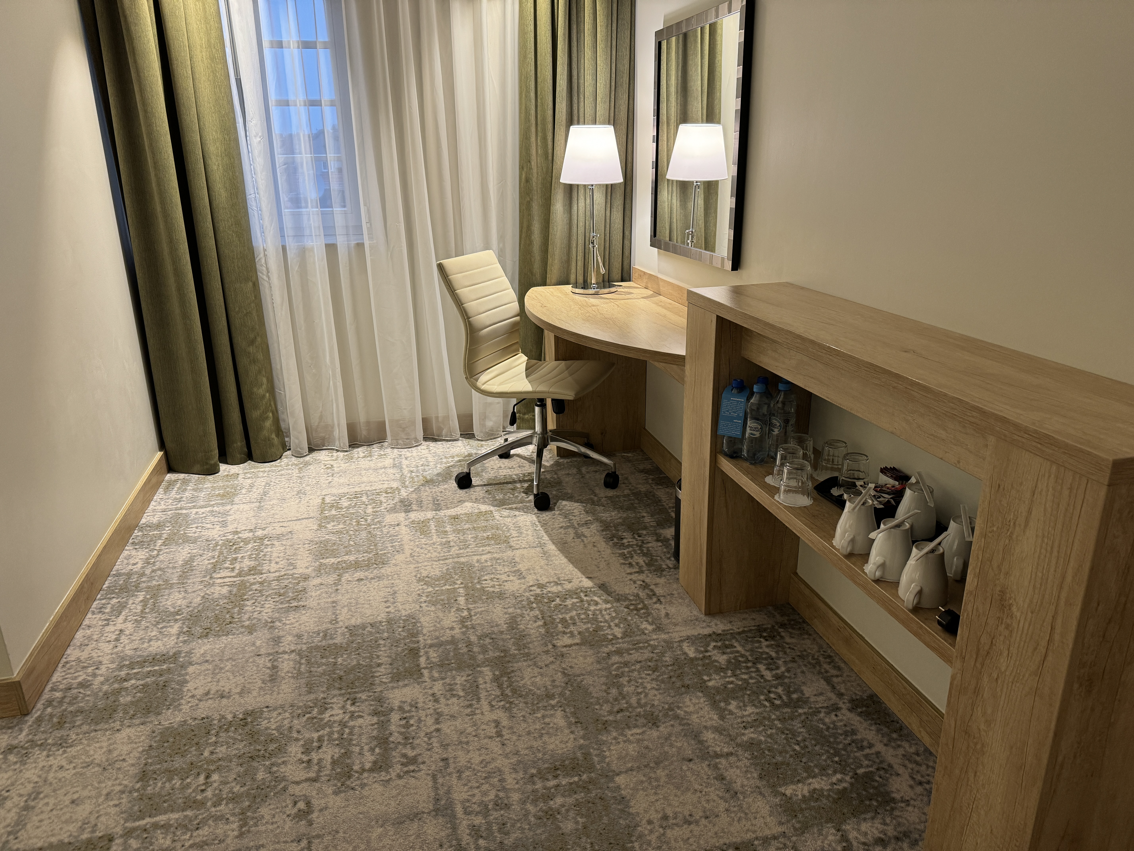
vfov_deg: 56.8
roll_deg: +1.1
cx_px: 567
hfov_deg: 71.6
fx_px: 786
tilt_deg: -18.8
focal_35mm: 24
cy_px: 426
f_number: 1.78
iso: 250
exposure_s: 1/60
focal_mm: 6.86
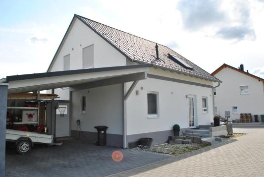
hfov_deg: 67.3
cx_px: 132
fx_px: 198
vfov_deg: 48.1
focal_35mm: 27
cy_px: 88
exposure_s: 1/200
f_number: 9
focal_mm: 18
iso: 100
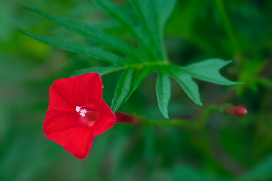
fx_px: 6043
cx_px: 136
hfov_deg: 2.6
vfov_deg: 1.7
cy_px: 90
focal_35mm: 800
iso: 500
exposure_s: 1/13
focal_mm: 800
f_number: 9
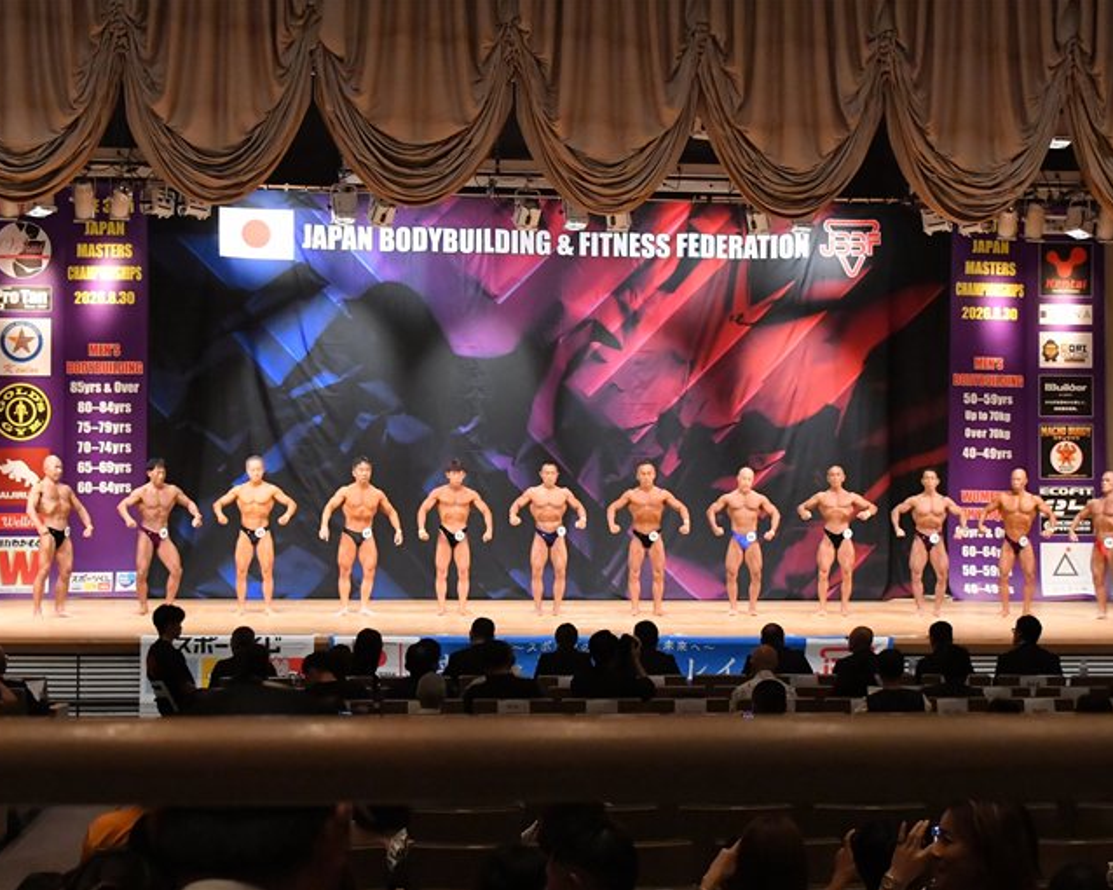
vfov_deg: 23.5
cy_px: 447
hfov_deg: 29.1
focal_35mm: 65
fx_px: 2140
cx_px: 596
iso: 9000
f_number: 5.6
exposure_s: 1/400
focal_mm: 38
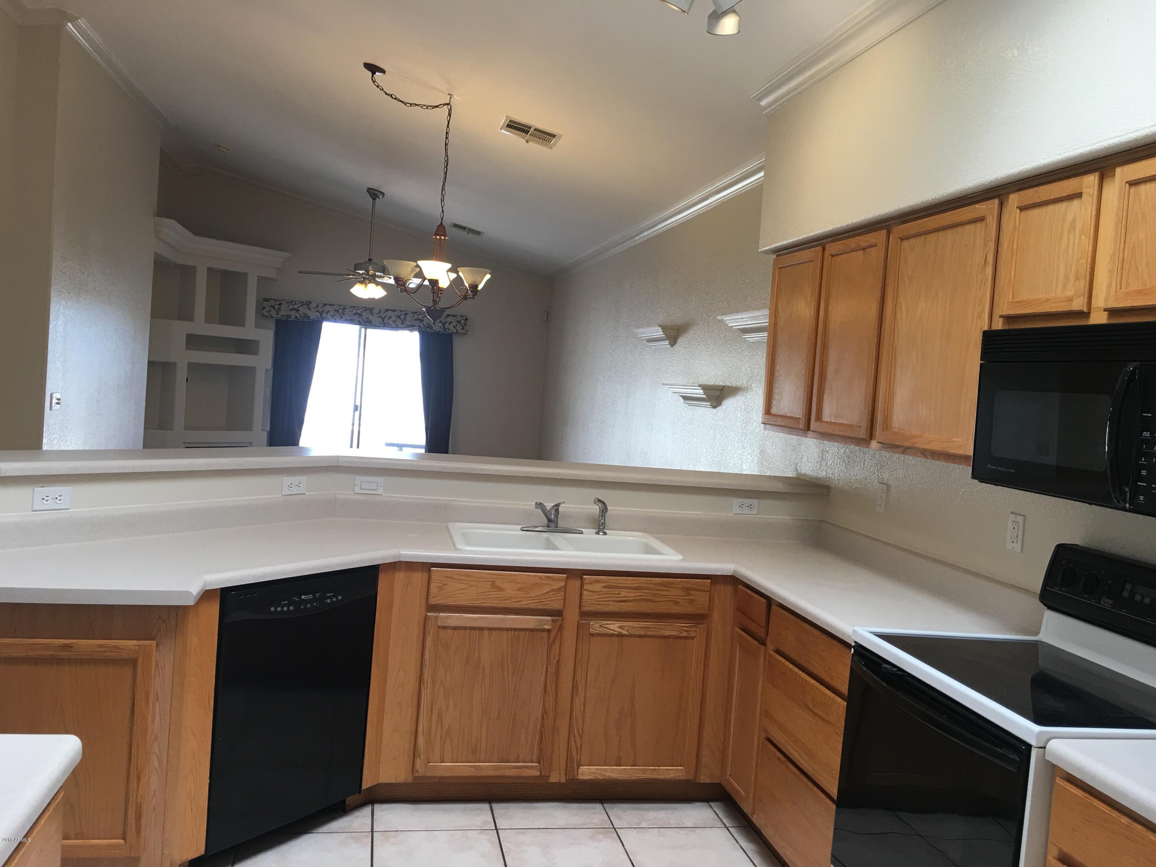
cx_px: 578
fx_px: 968
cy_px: 434
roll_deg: -4.5
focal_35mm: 29
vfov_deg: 48.2
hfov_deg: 61.7
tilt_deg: -1.0
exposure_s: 1/40
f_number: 2.2
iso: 32
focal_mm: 4.15
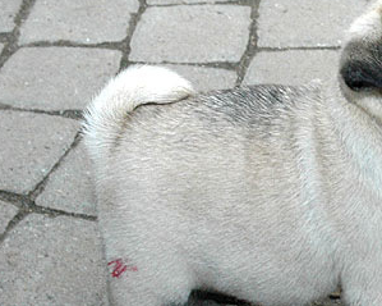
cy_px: 200
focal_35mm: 79
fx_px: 893
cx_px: 316
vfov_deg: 19.4
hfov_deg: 23.7
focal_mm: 28
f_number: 7.1
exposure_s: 1/200
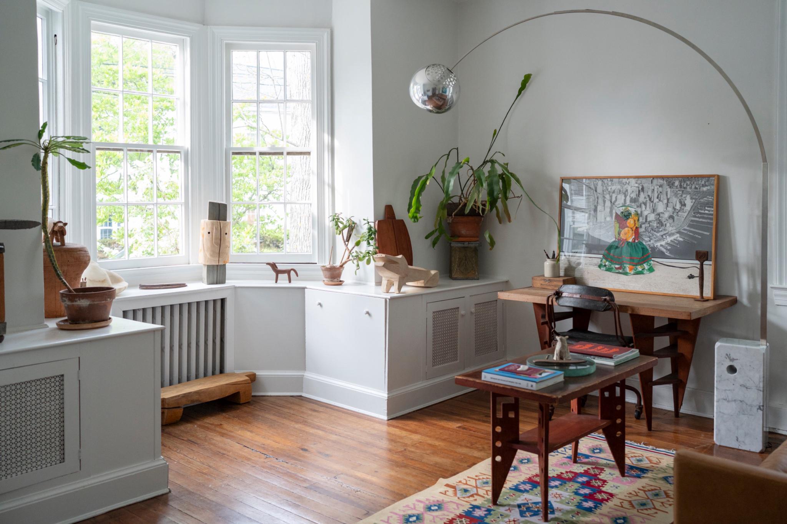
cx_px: 394
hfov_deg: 54.4
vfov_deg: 37.8
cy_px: 262
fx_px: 765
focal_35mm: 35
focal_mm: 35
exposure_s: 1/250
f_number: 3.2
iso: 1600
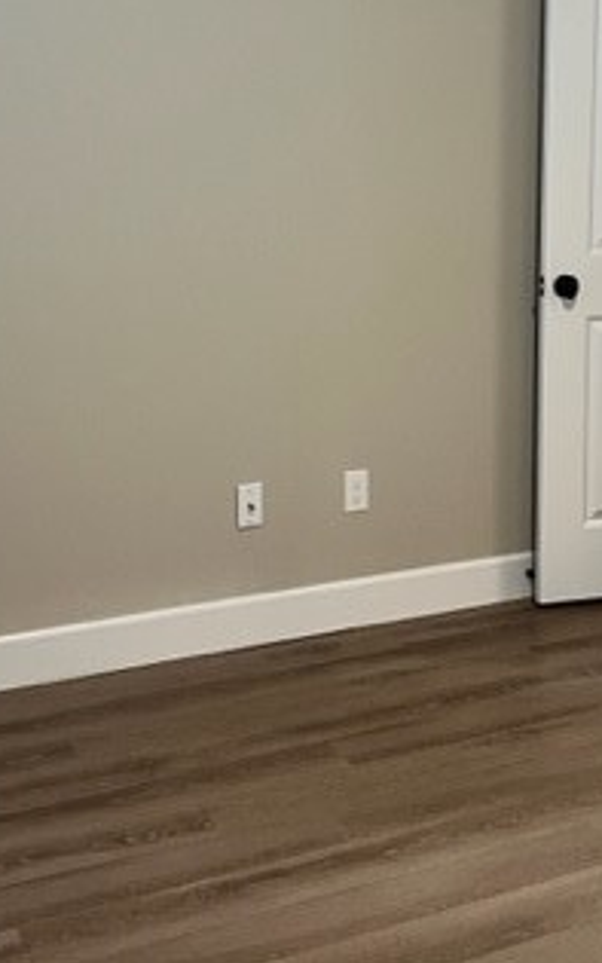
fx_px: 1469
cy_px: 333
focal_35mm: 56
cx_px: 446
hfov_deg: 22.9
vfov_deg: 36.0
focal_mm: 5.7
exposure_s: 1/40
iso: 400
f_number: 1.5
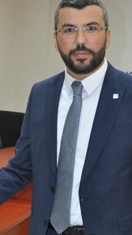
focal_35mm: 85
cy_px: 143
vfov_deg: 25.0
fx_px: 529
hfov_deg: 14.1
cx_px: 24
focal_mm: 29
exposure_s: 1/60
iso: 800
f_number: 3.8
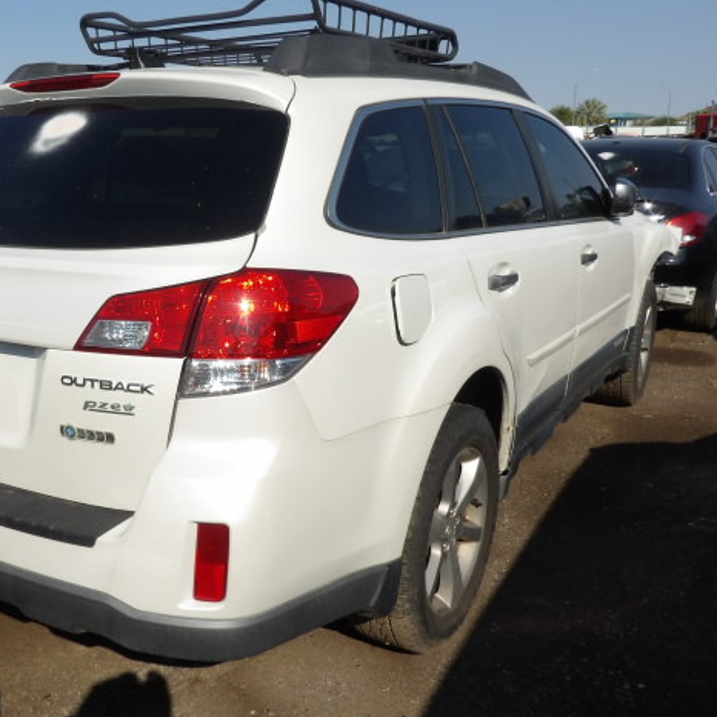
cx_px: 229
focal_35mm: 34
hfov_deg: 47.5
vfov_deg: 48.4
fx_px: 797
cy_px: 349
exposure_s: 1/384
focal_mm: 5
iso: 100
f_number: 7.8
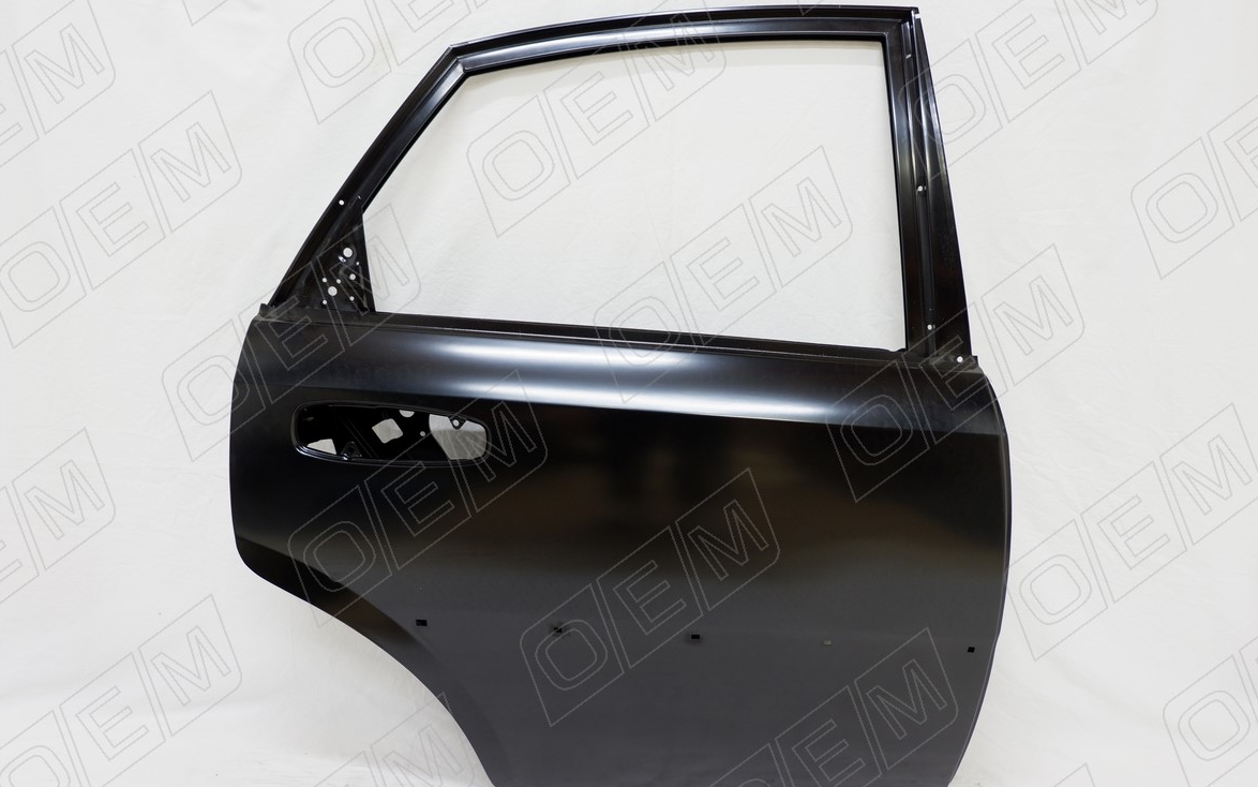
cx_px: 638
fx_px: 857
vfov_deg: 49.3
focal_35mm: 25
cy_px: 396
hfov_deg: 72.5
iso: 400
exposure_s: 1/34
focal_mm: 16
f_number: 3.5
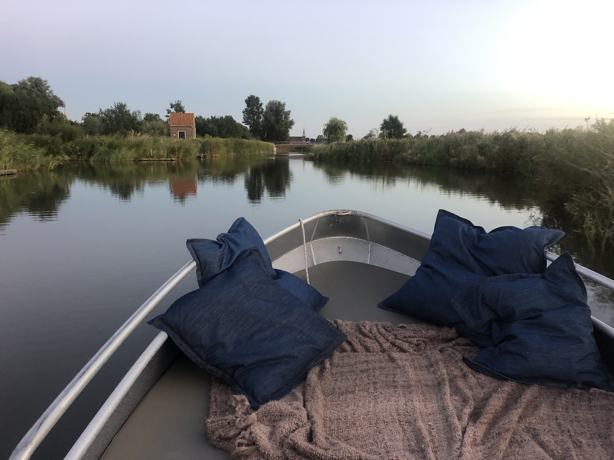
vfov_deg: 49.7
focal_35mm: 28
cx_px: 307
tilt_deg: -9.0
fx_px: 497
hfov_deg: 63.4
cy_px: 230
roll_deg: +0.1
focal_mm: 3.99
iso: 100
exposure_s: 1/13
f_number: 1.8
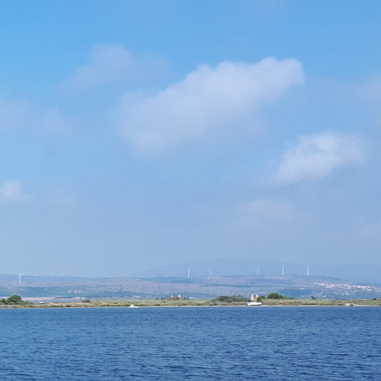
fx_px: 1146
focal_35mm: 92
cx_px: -231
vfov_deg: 18.3
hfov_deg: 16.7
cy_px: 391
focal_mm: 3.6
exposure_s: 1/1285
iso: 40
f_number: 1.9
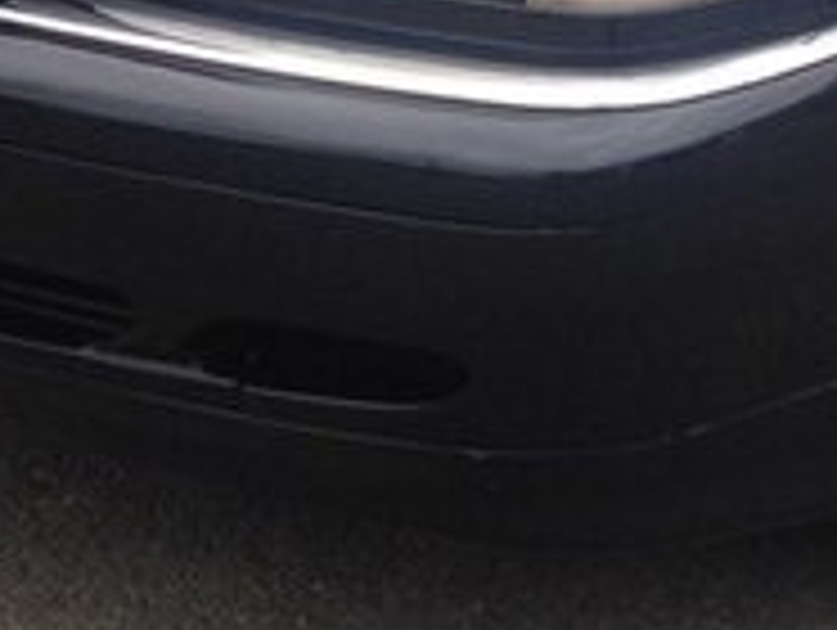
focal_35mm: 117
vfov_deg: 12.4
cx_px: 716
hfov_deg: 16.6
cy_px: -160
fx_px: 2833
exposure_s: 1/475
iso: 50
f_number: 2.4
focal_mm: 4.12
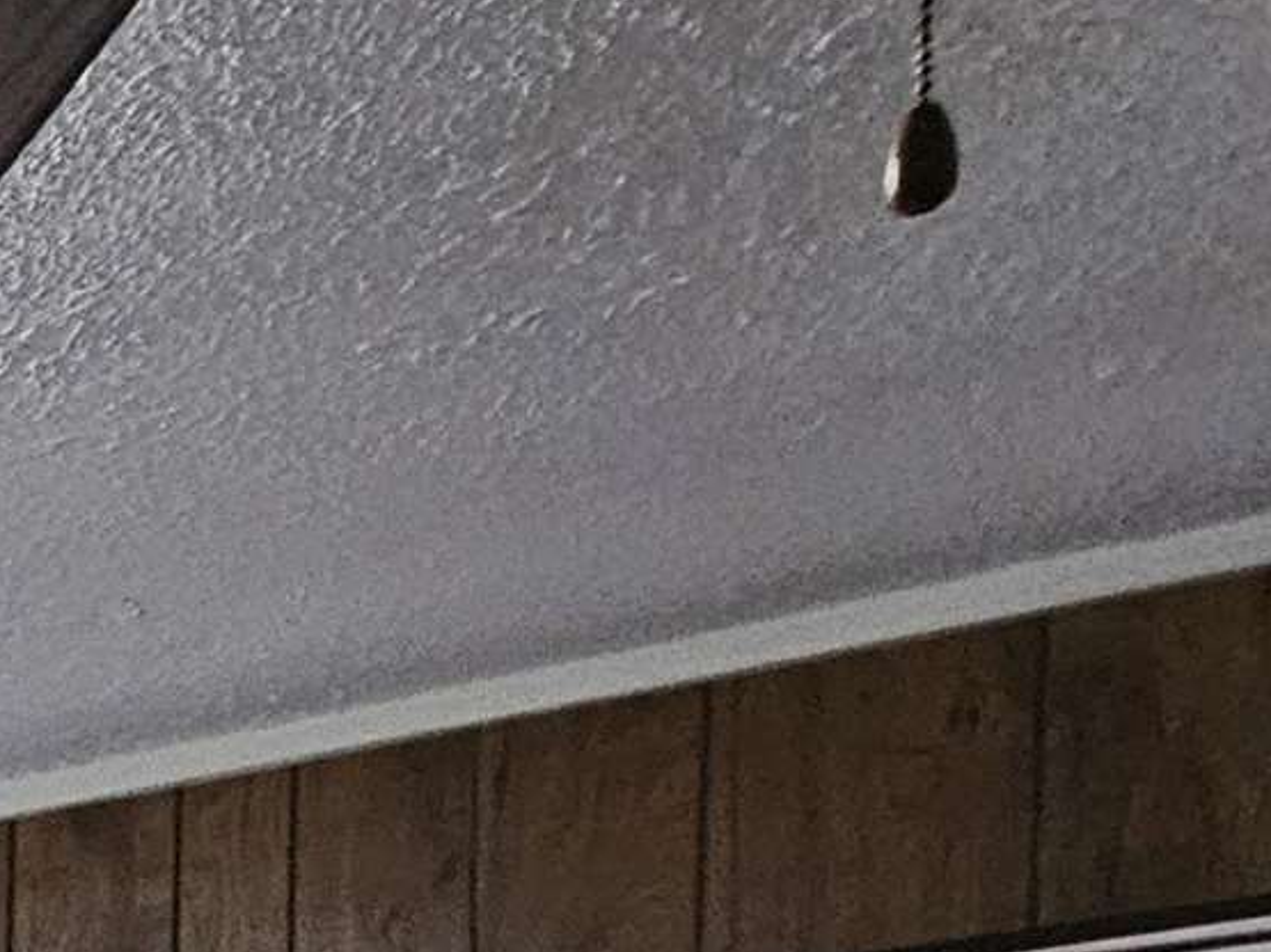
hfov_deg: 16.5
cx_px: -1546
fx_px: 2643
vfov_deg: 16.4
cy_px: 1812
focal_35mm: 72
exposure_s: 1/60
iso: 320
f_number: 2.2
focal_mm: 2.2
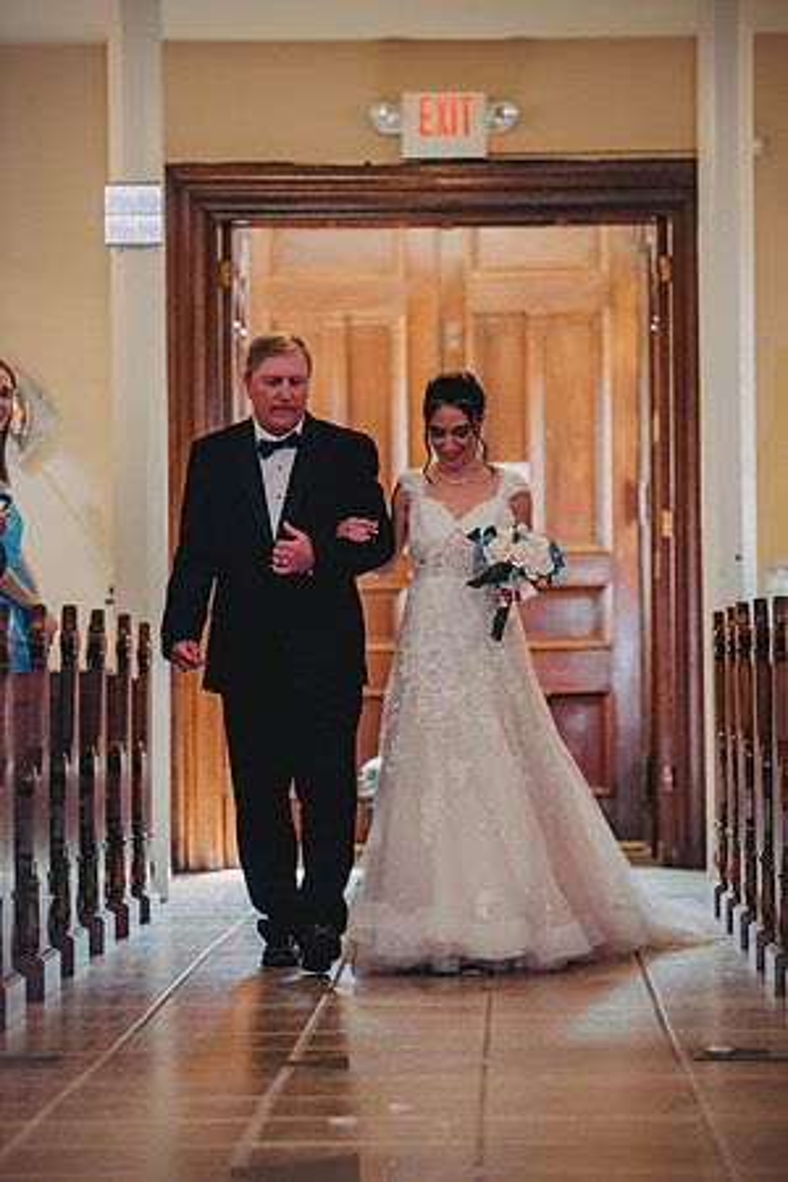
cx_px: 394
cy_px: 591
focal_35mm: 135
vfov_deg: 15.2
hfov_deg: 10.2
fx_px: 4432
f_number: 2.8
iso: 800
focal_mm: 135
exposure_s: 1/80
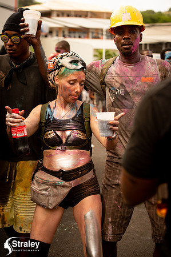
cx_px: 86
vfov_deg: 28.9
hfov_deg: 19.4
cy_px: 128
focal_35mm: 70
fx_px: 500
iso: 280
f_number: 5
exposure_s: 1/320
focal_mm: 70
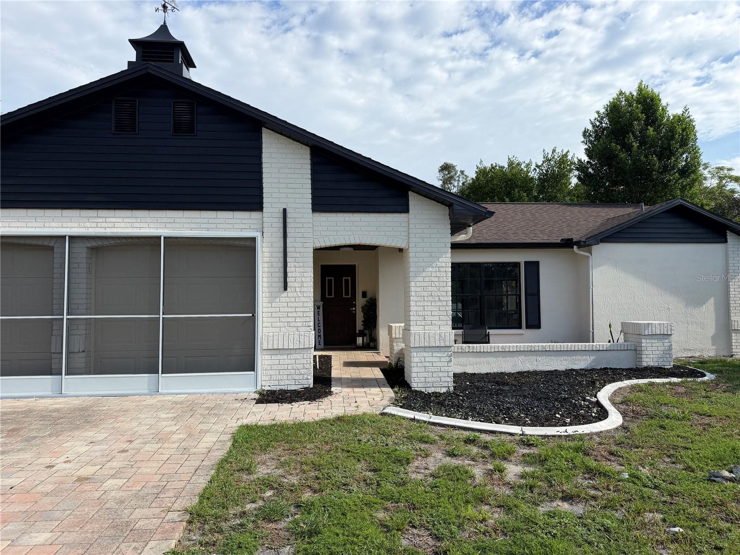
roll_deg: +0.7
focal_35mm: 24
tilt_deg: +2.8
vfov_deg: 56.8
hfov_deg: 71.6
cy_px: 278
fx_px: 513
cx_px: 370
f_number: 1.78
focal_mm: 6.76
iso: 80
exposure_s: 1/4405
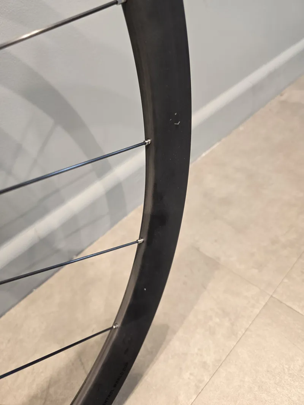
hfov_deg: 58.9
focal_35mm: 23
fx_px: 269
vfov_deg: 73.9
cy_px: 202
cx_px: 152
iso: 160
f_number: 1.7
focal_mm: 6.3
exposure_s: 1/50
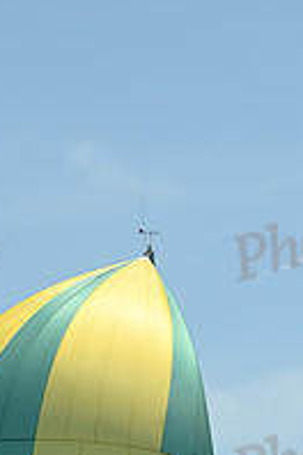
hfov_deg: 3.9
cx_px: 116
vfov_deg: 5.7
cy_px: 586
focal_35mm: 357
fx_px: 4507
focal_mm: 122
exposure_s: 1/1000
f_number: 10
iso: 320
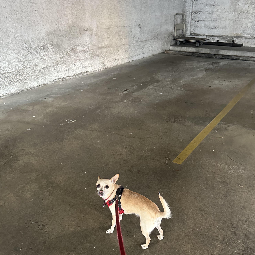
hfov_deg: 55.6
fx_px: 242
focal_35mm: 29
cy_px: 145
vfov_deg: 55.4
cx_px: 128
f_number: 1.78
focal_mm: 6.86
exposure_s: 1/40
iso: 800
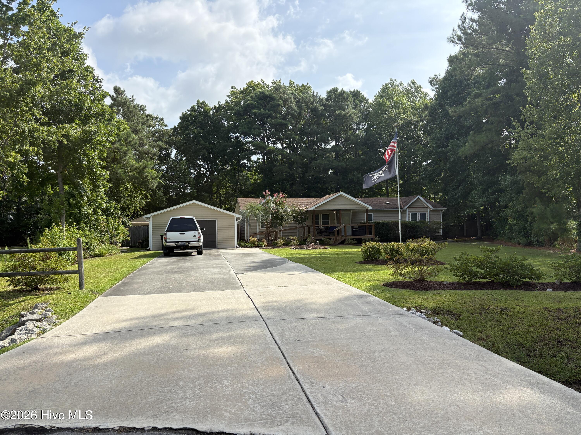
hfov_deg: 67.3
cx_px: 290
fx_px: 436
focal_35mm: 26
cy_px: 218
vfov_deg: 53.1
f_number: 1.6
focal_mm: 5.96
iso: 50
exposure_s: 1/2283
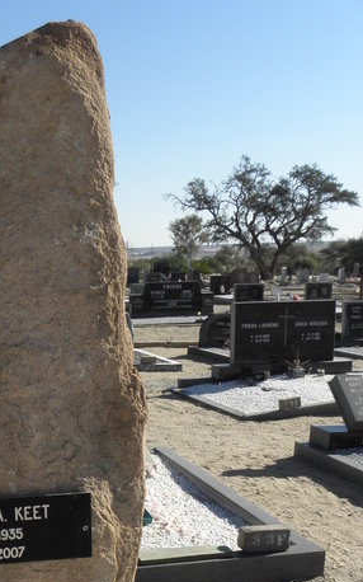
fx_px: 792
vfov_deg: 38.2
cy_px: 497
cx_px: 4
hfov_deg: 24.7
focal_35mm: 50
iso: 64
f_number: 5.6
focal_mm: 4.83
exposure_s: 1/250
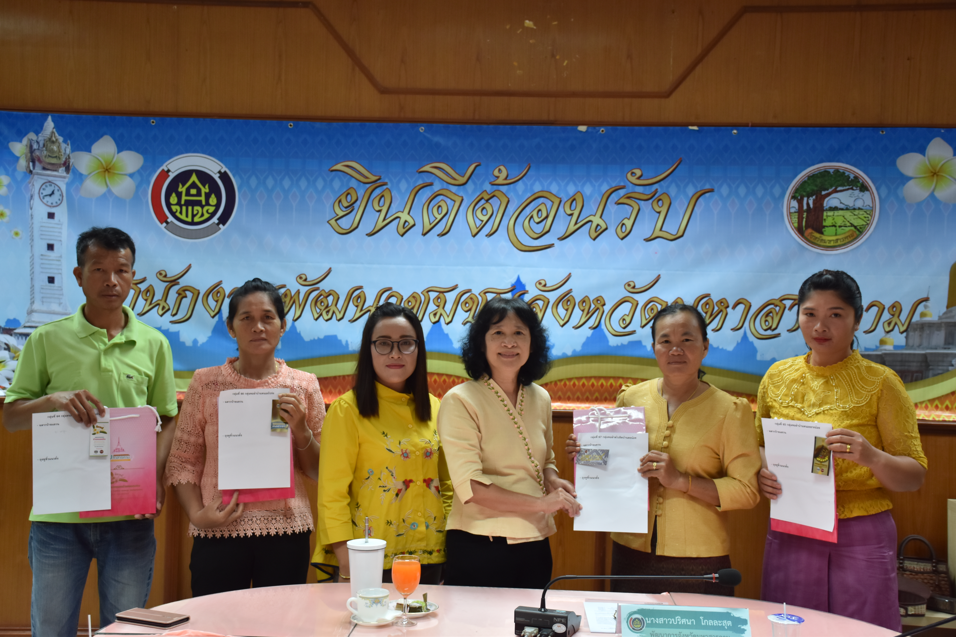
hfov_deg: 43.6
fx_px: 1195
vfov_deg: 29.9
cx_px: 478
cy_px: 318
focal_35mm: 45
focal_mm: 30
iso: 400
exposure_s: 1/50
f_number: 4.5
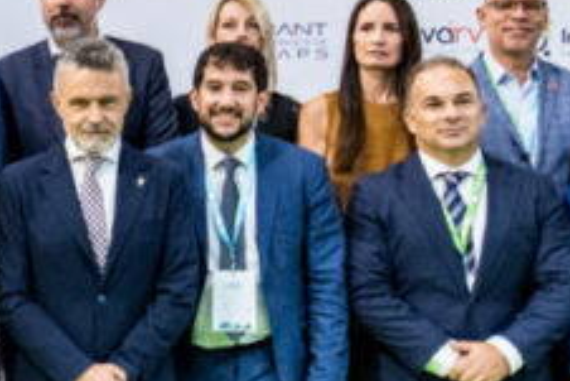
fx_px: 1505
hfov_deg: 18.1
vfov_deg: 14.3
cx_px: -378
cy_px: 77
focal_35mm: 95
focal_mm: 21
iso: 2200
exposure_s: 1/250
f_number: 4
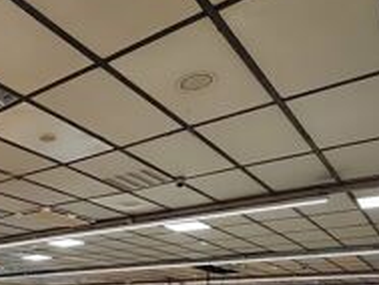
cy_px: 333
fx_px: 362
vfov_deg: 35.1
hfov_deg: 46.7
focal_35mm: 33
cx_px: 4
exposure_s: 1/100
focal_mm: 1.66
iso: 208
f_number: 2.2
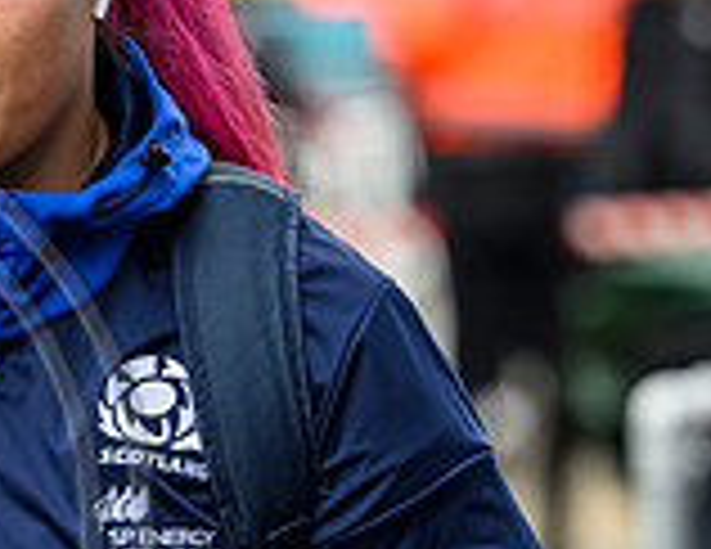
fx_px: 13972
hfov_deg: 2.9
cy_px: 447
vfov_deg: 2.3
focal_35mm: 673
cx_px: 9
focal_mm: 155
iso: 500
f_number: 4
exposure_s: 1/640
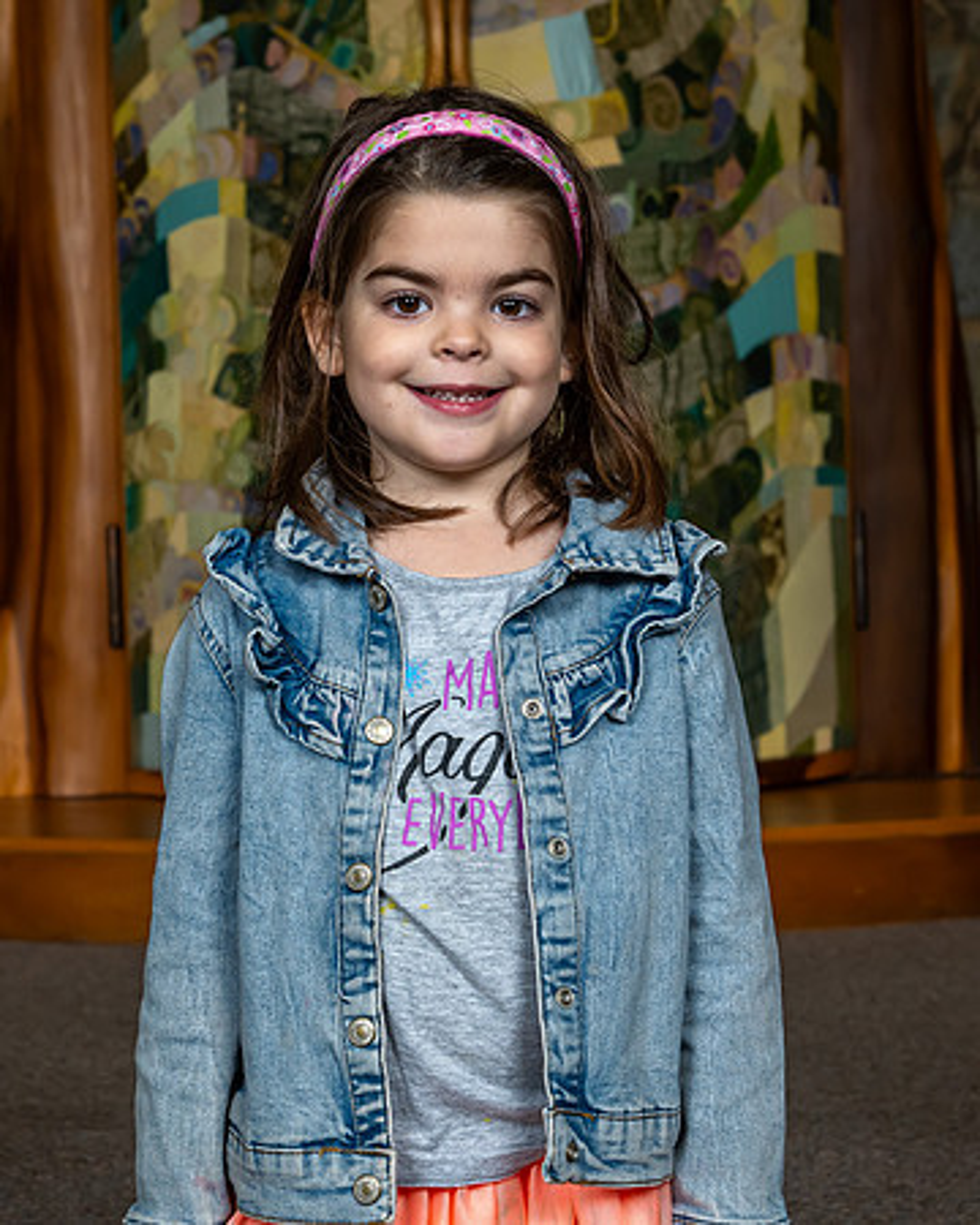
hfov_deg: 17.2
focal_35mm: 89
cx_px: 461
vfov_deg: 21.4
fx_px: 3232
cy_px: 528
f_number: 7.1
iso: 500
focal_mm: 50
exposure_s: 1/200
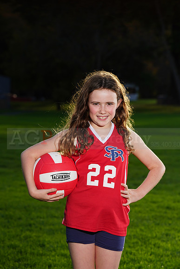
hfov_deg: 7.7
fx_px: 1342
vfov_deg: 11.5
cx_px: 90
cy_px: 134
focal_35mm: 179
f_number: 10
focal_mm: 179
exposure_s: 1/250
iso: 200
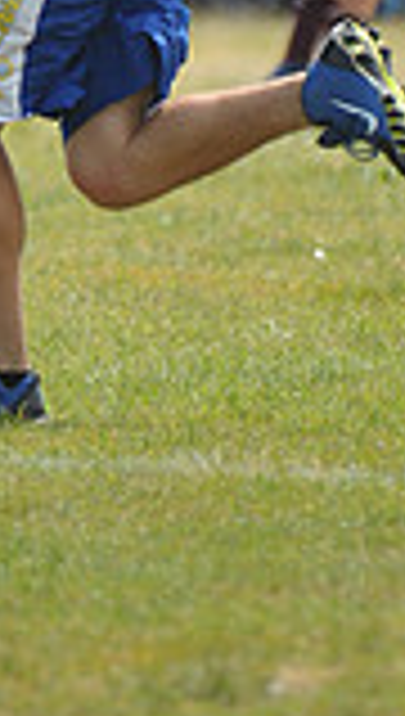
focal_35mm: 1181
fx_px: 22440
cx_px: 54
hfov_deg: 1.0
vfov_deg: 1.8
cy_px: -257
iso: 640
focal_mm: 310
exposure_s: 1/2500
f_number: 4
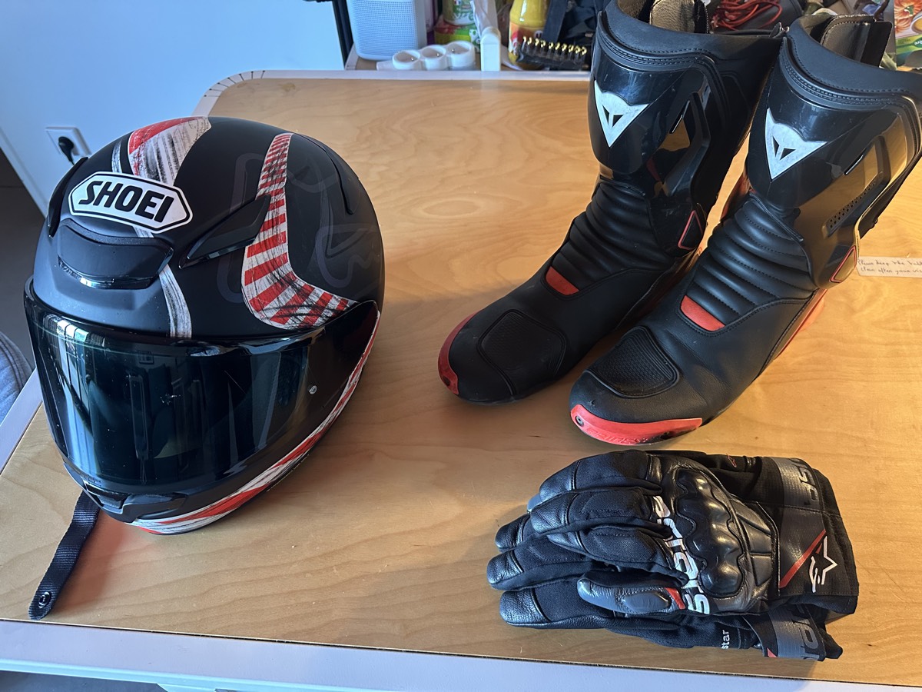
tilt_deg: -49.9
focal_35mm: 24
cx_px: 461
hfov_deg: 71.6
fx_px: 639
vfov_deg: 56.8
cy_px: 346
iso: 500
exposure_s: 1/50
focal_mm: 6.86
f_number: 1.78
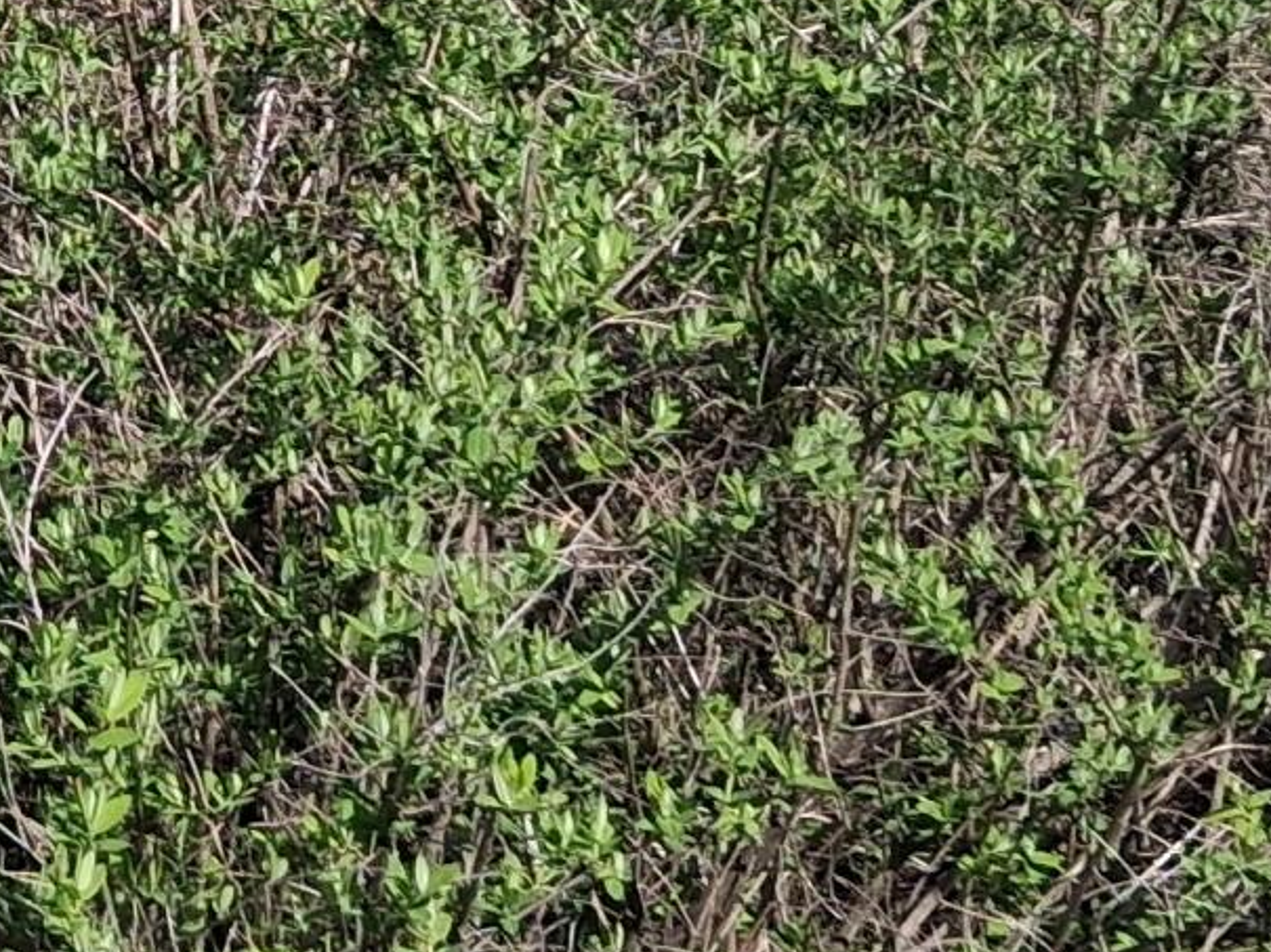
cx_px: -471
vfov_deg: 10.9
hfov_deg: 14.5
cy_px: -624
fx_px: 4734
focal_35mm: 129
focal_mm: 3.98
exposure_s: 1/503
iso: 25
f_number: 1.8
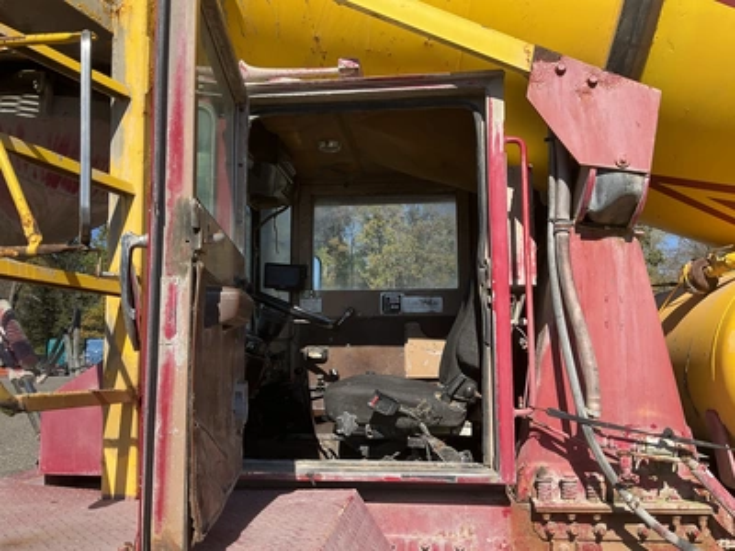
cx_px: 368
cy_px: 276
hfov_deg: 61.7
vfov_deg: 48.2
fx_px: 616
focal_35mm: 29
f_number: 1.8
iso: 25
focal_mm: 3
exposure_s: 1/1144
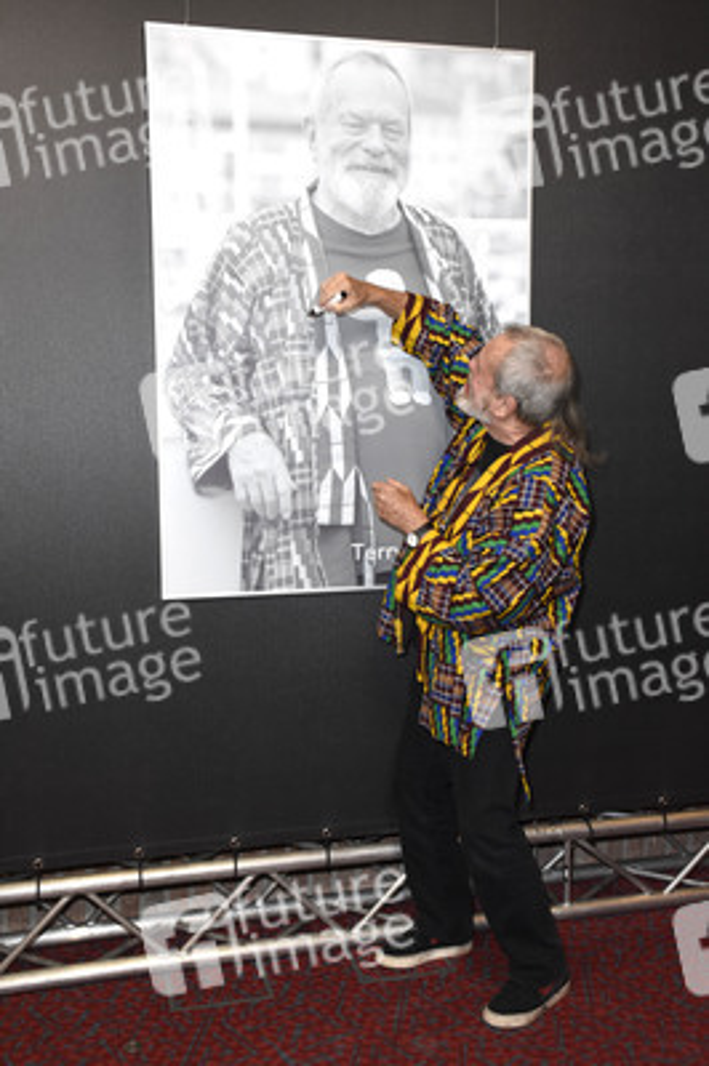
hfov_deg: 34.2
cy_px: 533
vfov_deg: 49.6
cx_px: 354
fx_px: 1154
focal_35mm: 39
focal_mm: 26
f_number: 6.3
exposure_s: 1/160
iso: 1250
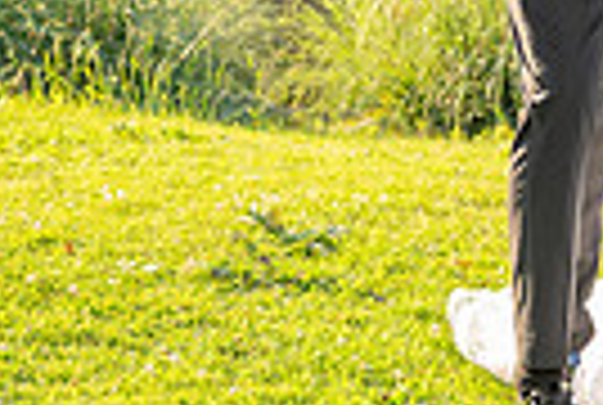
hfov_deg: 13.1
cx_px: 658
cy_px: -308
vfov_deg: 8.6
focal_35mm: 154
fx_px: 2585
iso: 200
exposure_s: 1/320
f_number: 3.5
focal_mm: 32
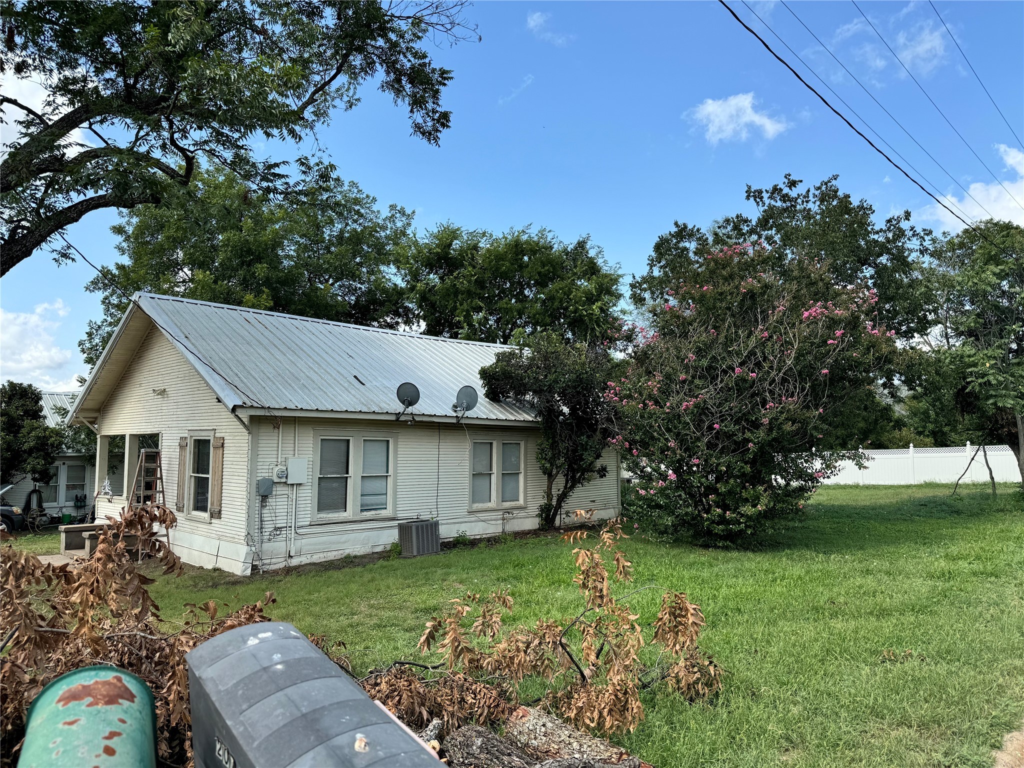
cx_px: 512
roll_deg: -0.3
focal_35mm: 24
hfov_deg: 71.6
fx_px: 710
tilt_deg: +3.8
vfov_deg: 56.8
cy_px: 384
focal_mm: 6.76
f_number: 1.78
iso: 80
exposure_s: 1/2833
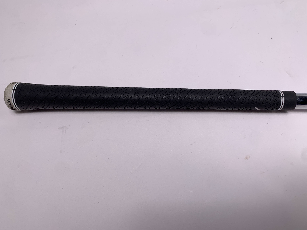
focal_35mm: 26
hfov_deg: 67.3
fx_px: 231
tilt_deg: -63.7
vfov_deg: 53.1
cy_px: 115
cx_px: 154
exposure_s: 1/410
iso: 25
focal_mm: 4.25
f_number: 1.8
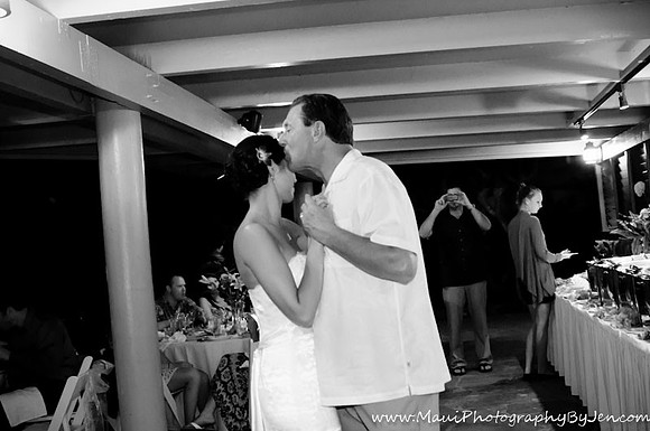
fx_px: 757
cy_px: 216
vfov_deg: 31.8
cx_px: 325
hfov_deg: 46.5
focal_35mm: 42
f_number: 2.8
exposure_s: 1/60
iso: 3200
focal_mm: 28
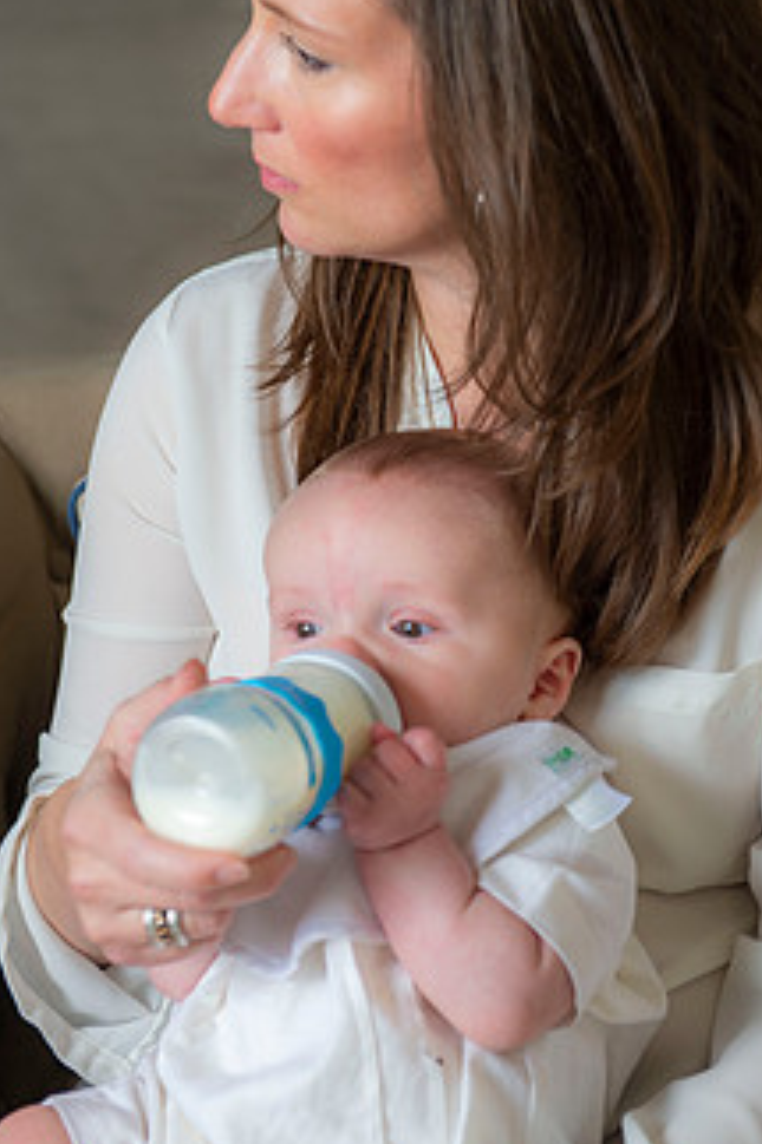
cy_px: 521
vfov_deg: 22.1
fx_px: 2924
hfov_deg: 14.8
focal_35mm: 92
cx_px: 487
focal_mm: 66
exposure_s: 1/200
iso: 250
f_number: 4
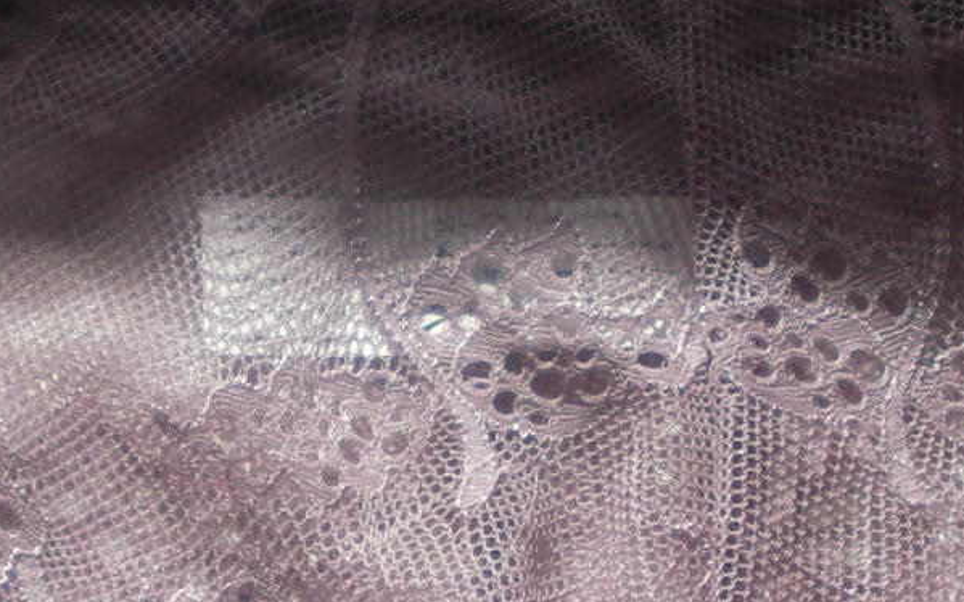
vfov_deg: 8.4
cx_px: 576
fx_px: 4071
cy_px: 628
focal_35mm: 155
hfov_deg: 13.5
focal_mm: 6.3
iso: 64
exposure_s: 1/500
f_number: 3.1
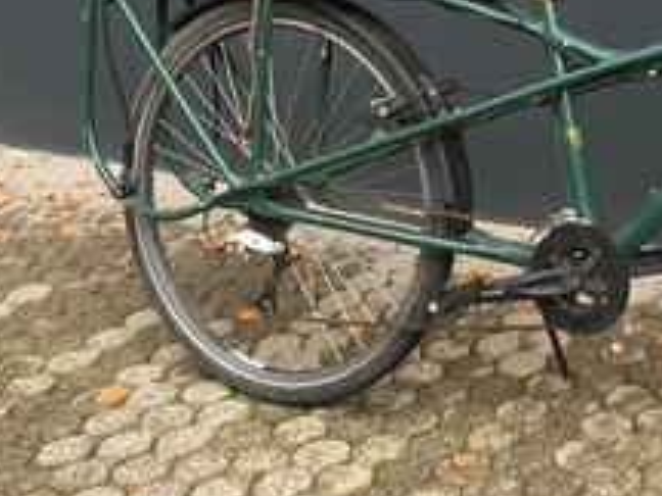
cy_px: 130
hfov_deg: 27.0
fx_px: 1281
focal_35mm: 67
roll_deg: +0.1
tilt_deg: -18.4
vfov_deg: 21.8
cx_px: 696
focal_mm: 4.15
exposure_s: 1/127
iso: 25
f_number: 2.2
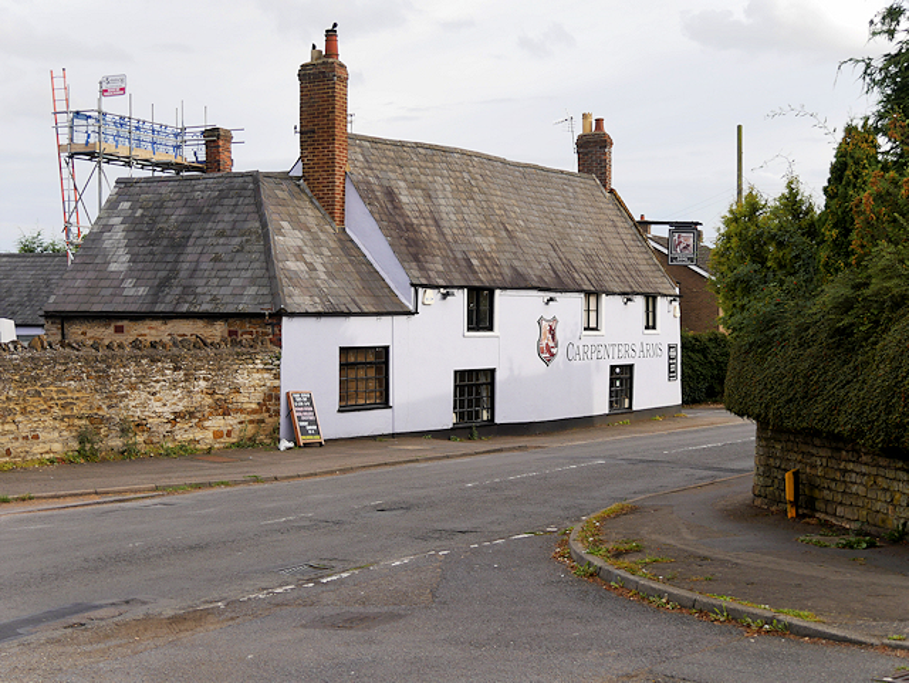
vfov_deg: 26.1
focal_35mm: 56
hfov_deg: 34.3
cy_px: 342
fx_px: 1472
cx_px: 454
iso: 200
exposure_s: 1/400
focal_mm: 28
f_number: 4.3
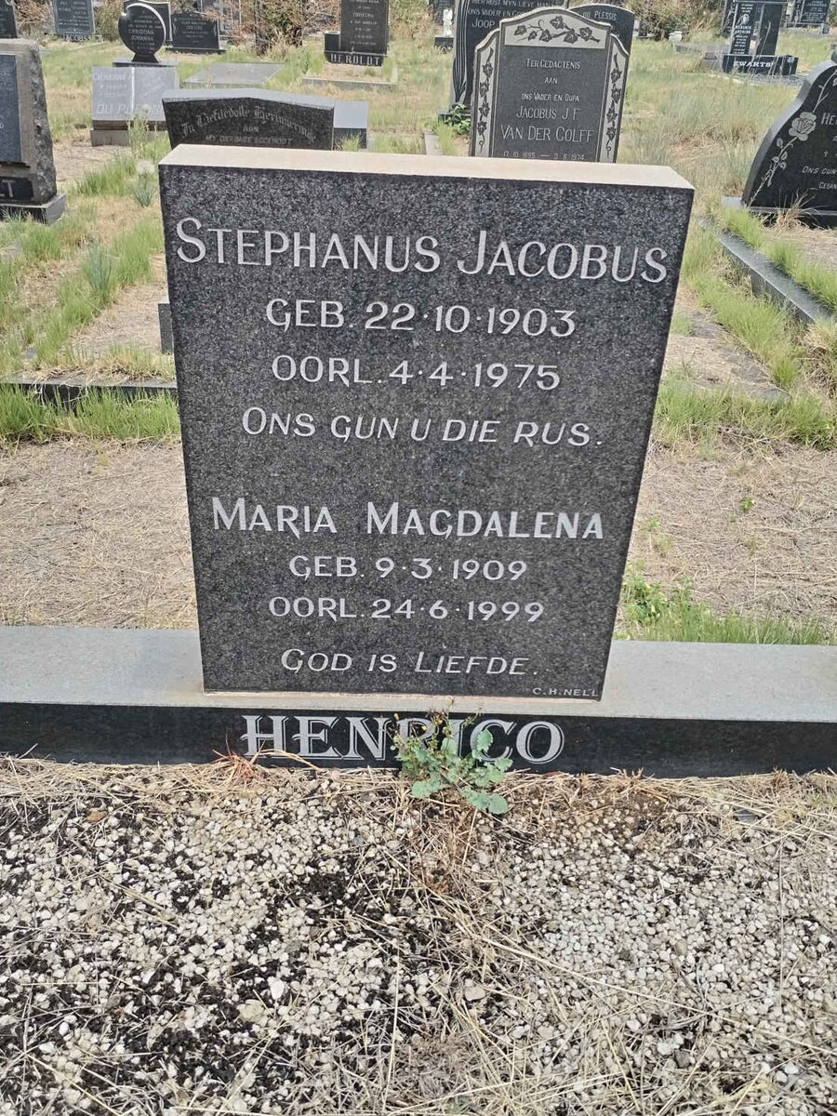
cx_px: 418
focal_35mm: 31
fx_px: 999
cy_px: 558
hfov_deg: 45.4
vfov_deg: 58.4
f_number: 1.8
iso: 100
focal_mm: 4.75
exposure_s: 1/577
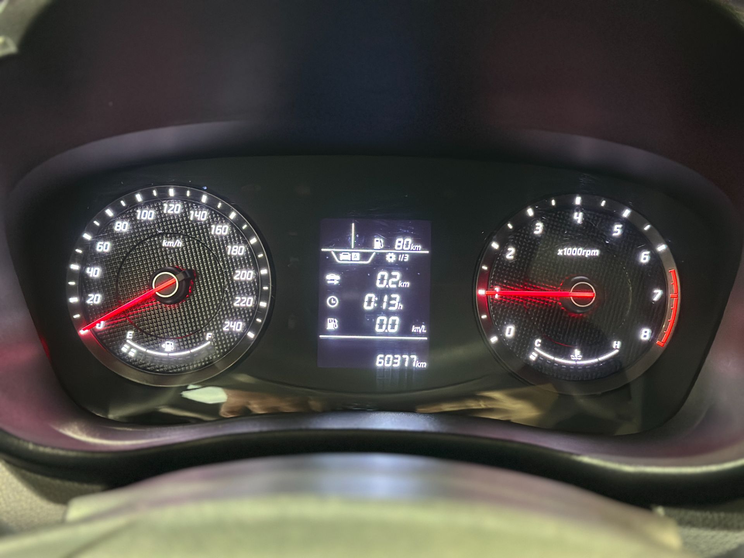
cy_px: 279
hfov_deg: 39.7
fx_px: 1032
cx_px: 372
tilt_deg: -16.7
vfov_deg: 30.3
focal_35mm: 48
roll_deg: -1.9
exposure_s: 1/30
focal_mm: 6.86
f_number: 1.78
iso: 640
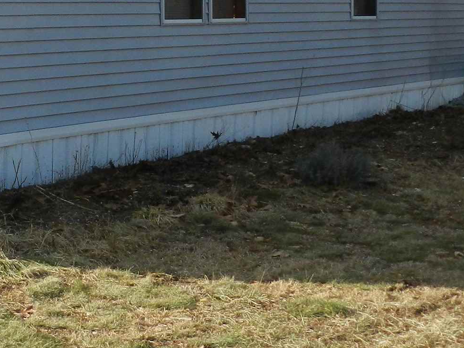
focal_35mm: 88
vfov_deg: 16.8
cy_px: 128
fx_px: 1180
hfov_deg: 21.6
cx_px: 13
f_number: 3.6
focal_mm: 5
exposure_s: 1/1000
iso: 160
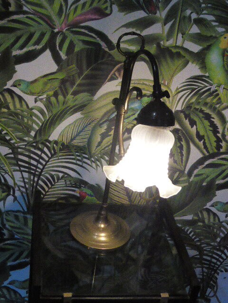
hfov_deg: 25.7
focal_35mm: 57
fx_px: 501
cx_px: 114
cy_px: 152
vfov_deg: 33.8
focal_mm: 9.7
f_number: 4.6
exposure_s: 1/250
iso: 2000
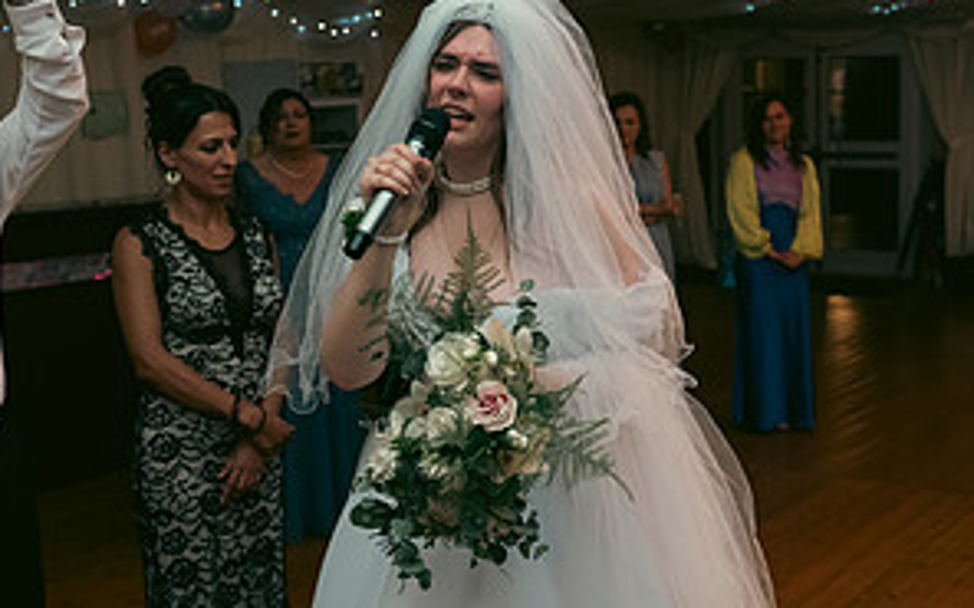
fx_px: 1433
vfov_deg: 24.0
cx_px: 490
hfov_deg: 37.5
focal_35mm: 54
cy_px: 284
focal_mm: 27
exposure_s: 1/160
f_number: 3.5
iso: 800
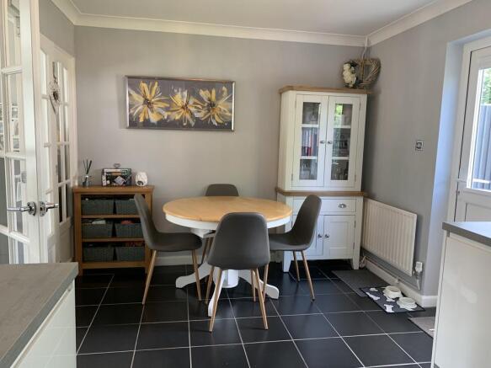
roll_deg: -0.9
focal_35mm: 26
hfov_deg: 67.3
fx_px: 369
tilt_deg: -7.8
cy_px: 184
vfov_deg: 53.0
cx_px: 246
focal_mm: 4.25
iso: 80
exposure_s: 1/50
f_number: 1.8
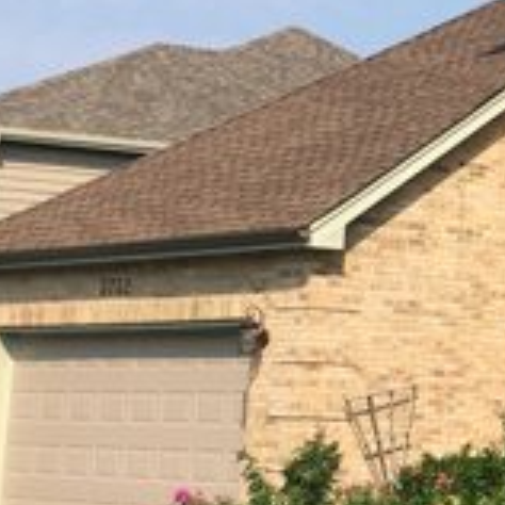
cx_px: 1007
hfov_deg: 12.0
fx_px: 2146
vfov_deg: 13.4
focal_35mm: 130
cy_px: 150
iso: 25
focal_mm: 4.15
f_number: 2.2
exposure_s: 1/1261
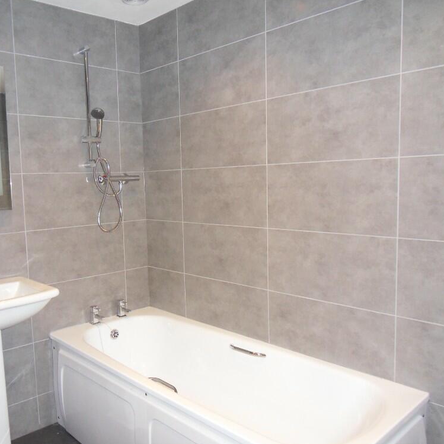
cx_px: 176
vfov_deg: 55.6
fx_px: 421
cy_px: 225
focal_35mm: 29
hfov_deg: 55.2
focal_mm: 4.2
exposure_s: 1/30
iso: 200
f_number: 3.3
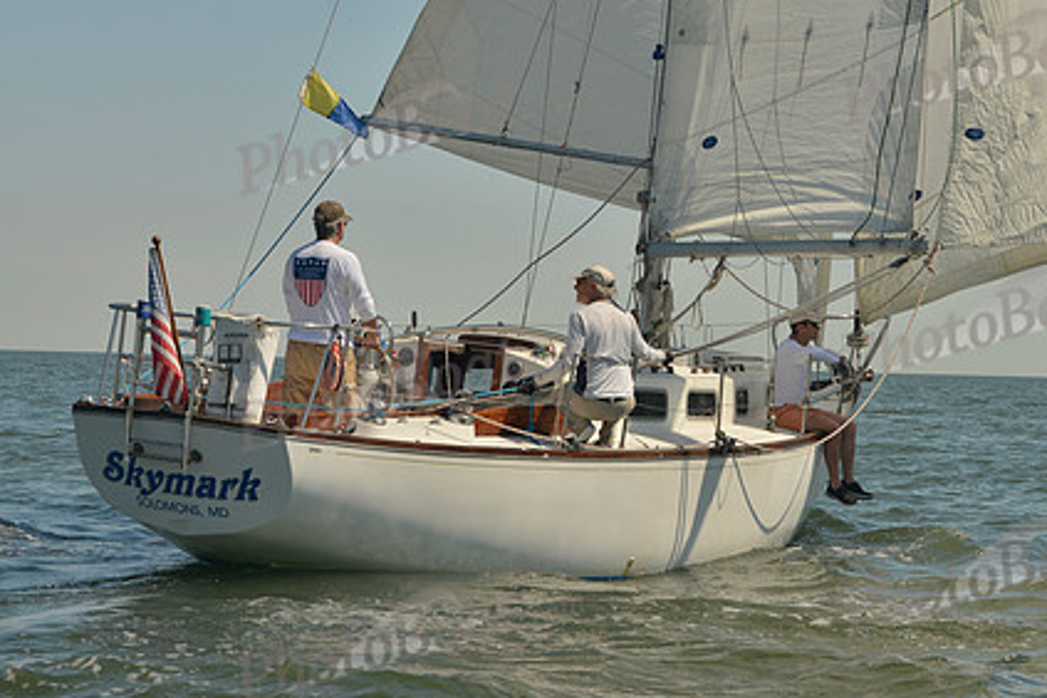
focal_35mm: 96
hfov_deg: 21.1
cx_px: 715
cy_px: 224
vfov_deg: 14.2
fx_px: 2792
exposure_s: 1/800
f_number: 7.1
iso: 200
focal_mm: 70
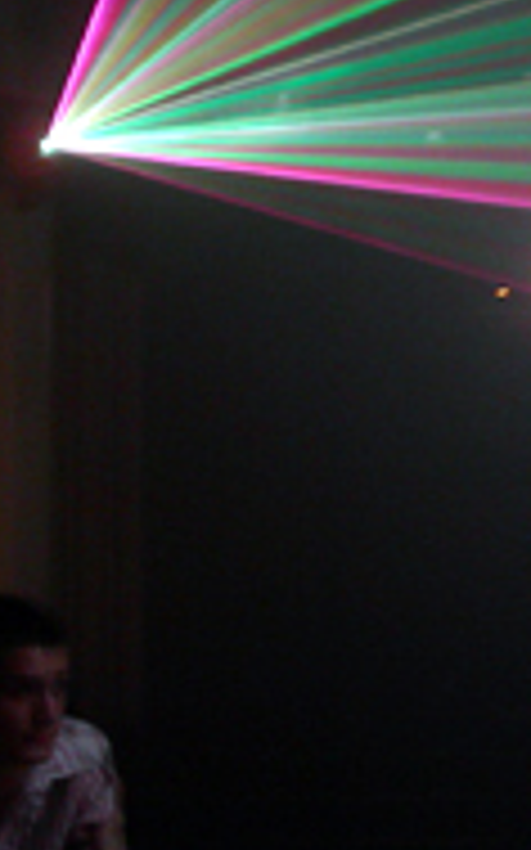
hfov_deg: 14.8
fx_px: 1993
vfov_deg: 23.8
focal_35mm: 86
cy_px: 211
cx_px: 605
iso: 200
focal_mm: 7.8
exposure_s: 1/2
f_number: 2.8
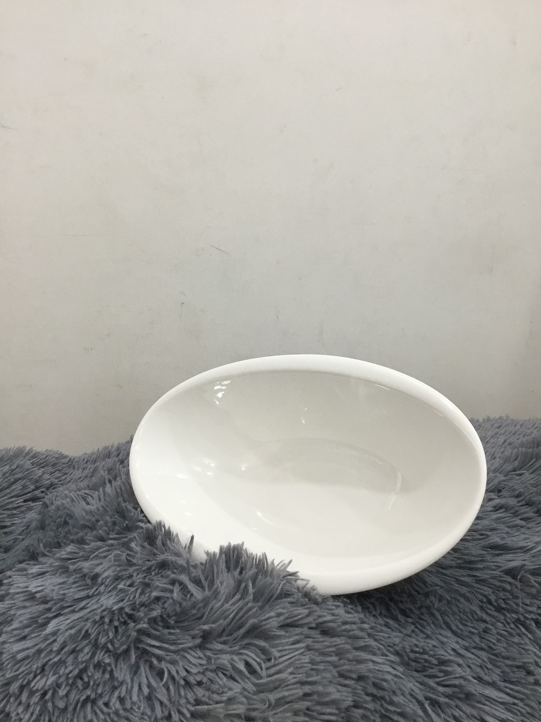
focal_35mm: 31
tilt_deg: -10.7
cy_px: 361
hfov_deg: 45.4
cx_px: 270
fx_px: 646
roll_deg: +2.5
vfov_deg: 58.4
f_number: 2.4
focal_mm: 3.3
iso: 50
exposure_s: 1/33
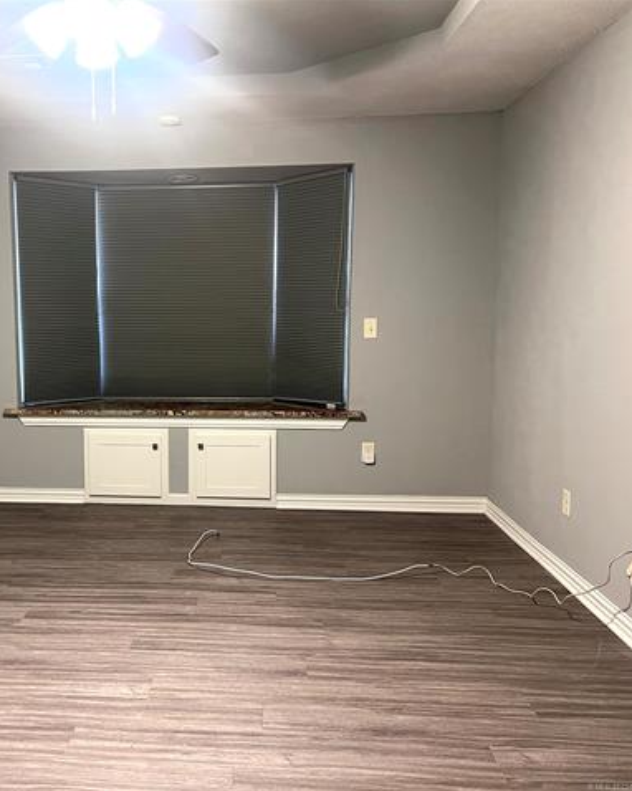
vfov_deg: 52.9
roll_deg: +1.1
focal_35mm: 34
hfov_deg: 42.2
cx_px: 170
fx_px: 795
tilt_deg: -7.2
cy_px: 396
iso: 400
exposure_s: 1/60
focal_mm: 5.7
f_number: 1.5
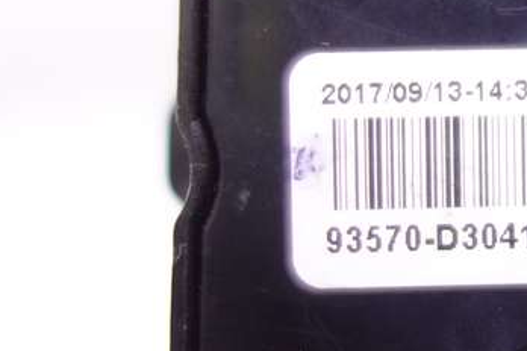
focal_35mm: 66
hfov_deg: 28.6
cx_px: 532
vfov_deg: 20.5
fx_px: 966
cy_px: 104
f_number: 1.8
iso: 125
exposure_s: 1/60
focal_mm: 10.4
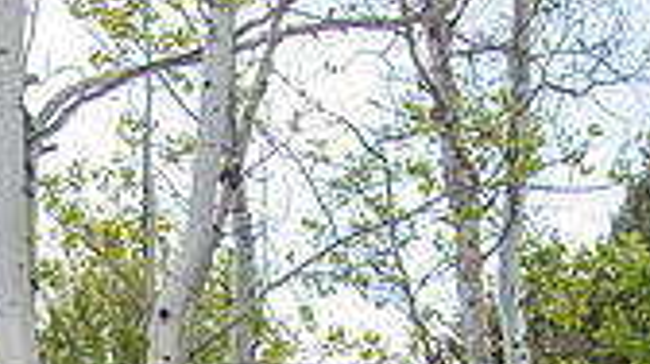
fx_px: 1498
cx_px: 240
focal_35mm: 87
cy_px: 794
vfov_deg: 11.9
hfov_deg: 24.4
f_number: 5
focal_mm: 31
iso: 80
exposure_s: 1/250
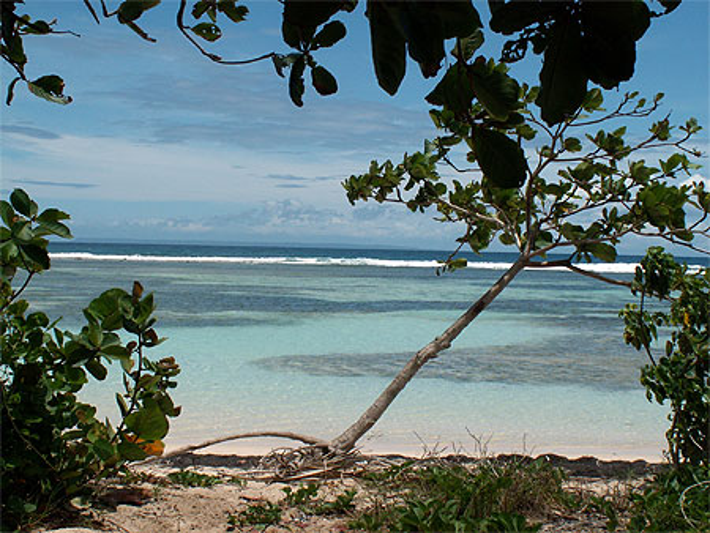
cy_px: 266
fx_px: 1108
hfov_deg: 35.5
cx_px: 355
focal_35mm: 54
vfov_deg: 27.1
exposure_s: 1/320
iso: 50
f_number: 8
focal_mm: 9.05
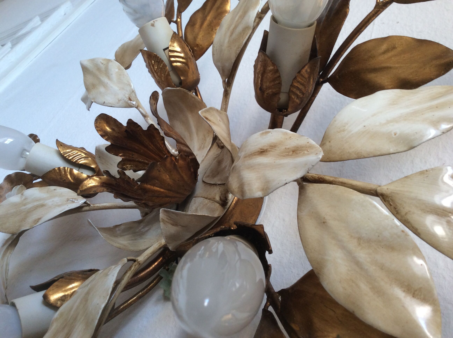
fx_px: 418
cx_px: 226
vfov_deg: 44.1
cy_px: 169
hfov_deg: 56.9
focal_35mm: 32
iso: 40
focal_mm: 3.3
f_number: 2.4
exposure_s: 1/25
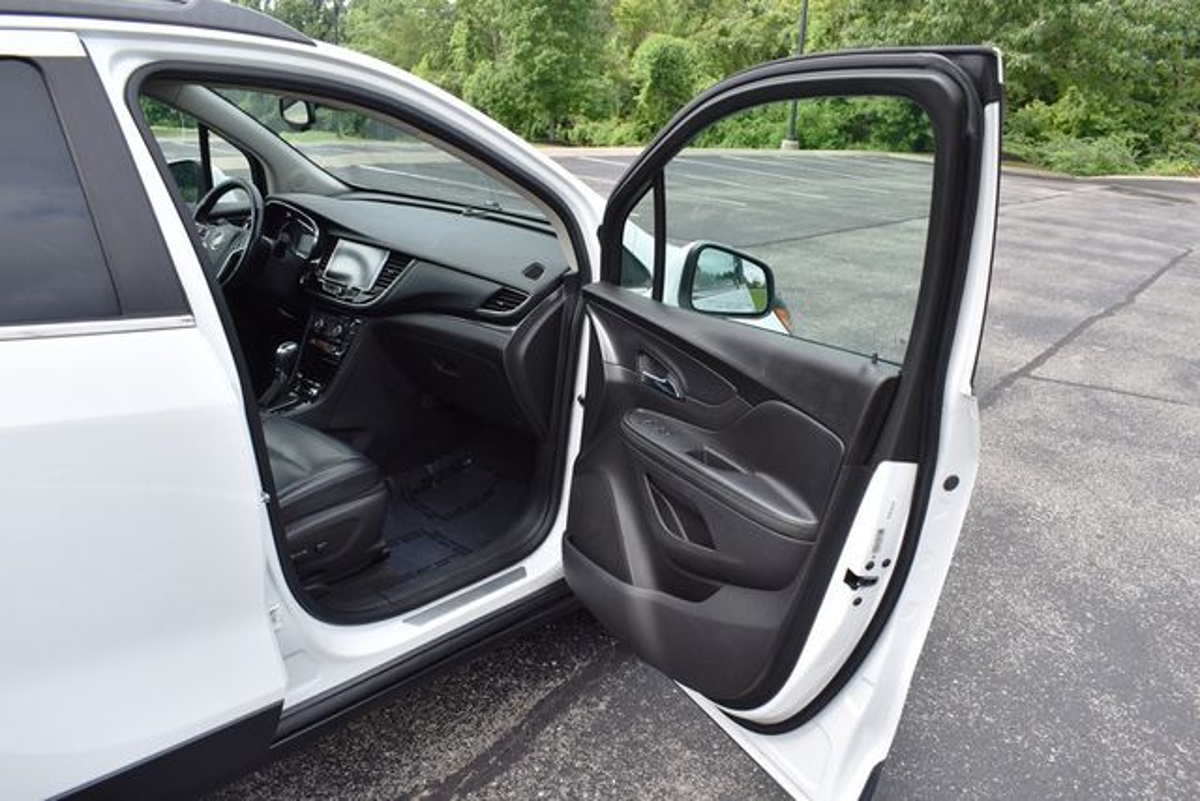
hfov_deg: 67.4
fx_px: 900
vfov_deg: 48.0
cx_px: 600
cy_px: 400
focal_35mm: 27
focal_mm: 18
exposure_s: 1/250
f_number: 7.1
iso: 200
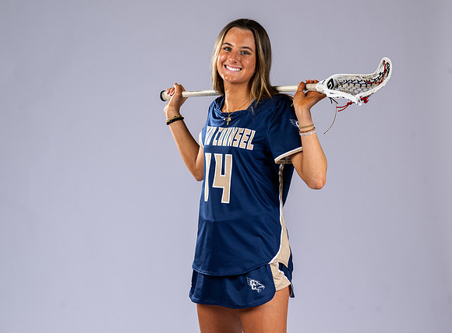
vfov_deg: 11.2
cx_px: 246
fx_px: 1706
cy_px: 163
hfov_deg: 15.1
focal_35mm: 131
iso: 250
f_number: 6.3
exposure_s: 1/200
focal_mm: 115
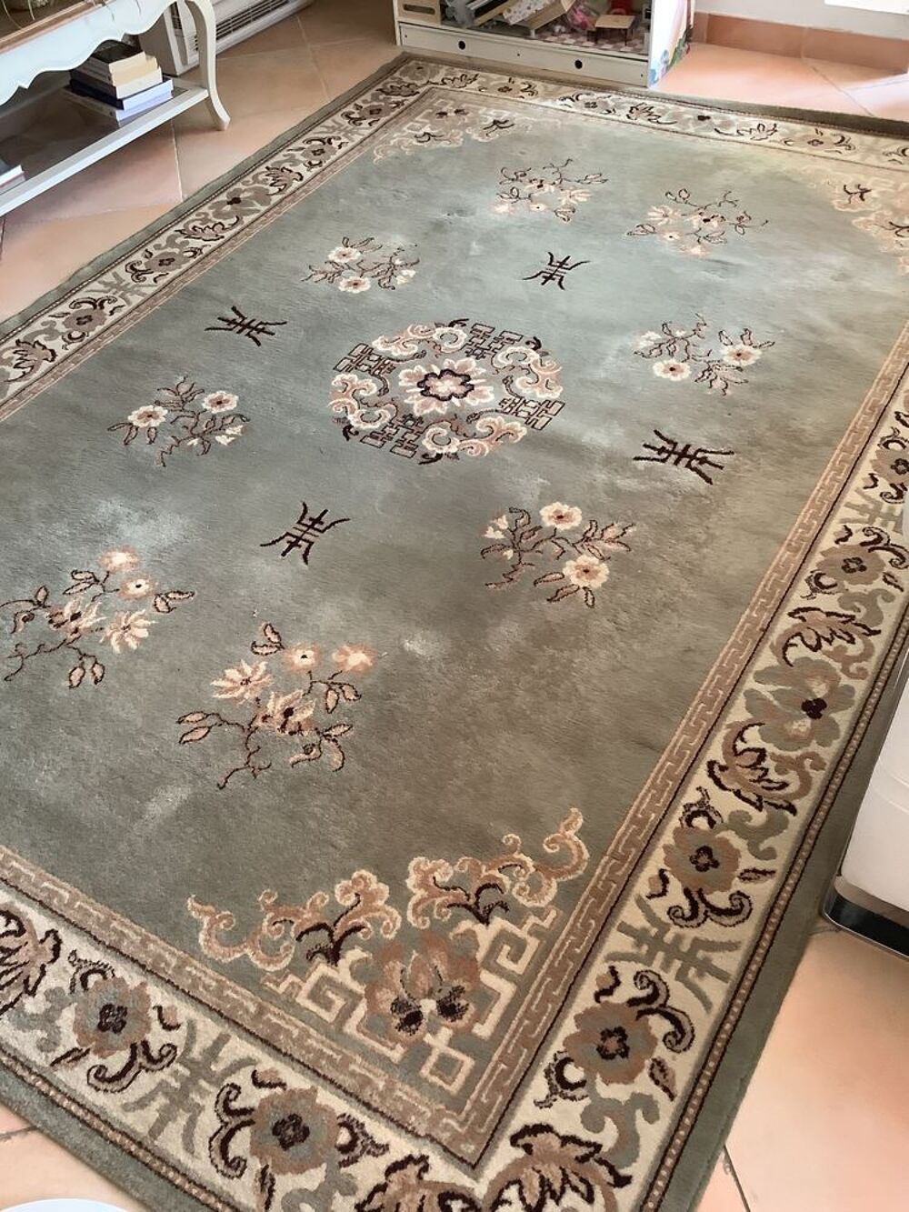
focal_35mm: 31
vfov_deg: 58.3
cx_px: 454
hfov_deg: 45.4
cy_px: 606
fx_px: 1085
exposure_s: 1/60
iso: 250
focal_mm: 3.3
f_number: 2.4
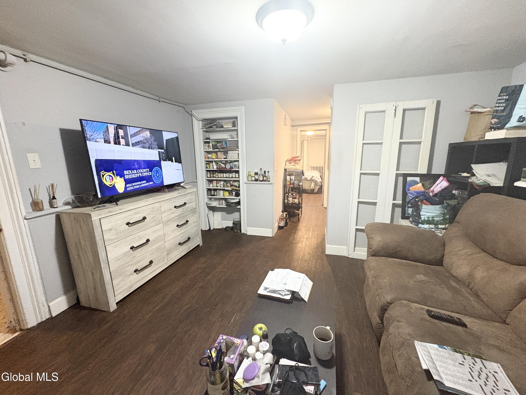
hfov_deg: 102.1
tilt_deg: -11.1
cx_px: 263
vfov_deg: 85.7
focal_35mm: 14
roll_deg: +1.3
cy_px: 198
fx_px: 213
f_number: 2.2
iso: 640
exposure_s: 1/60
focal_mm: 2.22
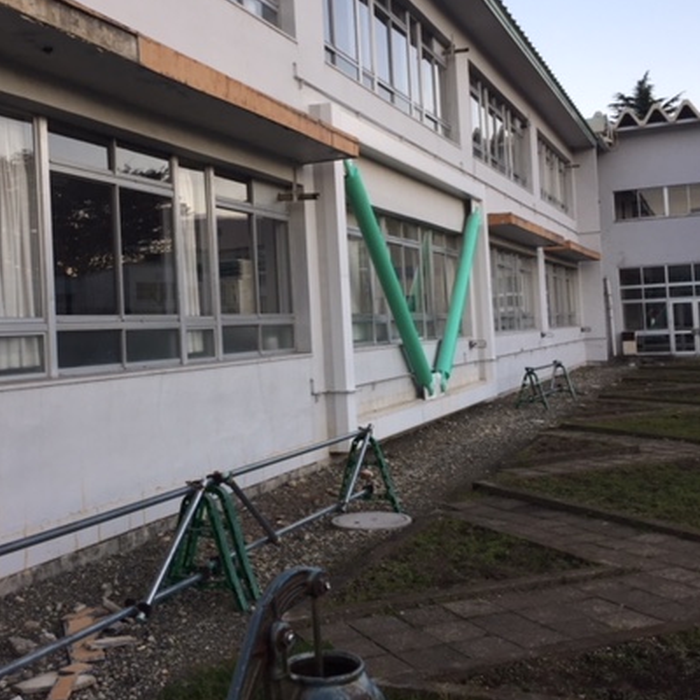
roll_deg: +2.6
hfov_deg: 40.7
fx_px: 938
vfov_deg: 40.8
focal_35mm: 41
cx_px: 276
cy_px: 296
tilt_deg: +1.3
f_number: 2.2
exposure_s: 1/120
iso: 32
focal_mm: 4.15
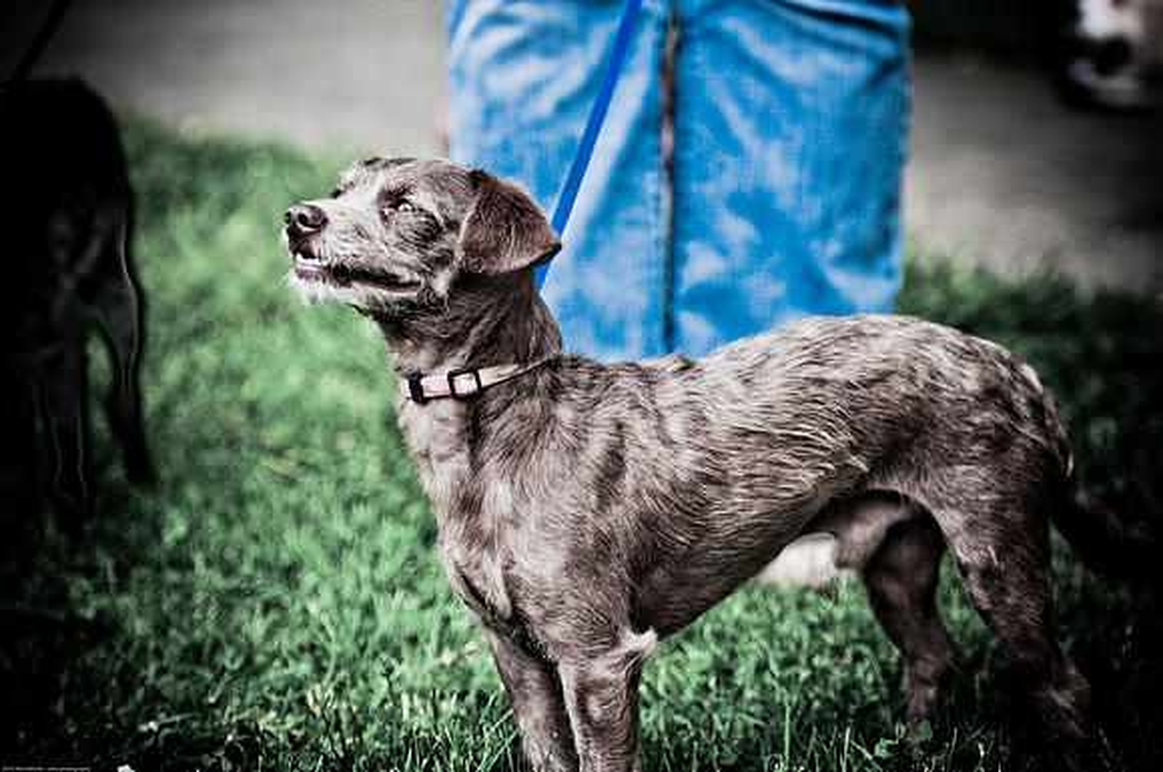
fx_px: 4452
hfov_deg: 14.9
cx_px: 582
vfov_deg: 9.9
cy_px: 386
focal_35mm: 138
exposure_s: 1/400
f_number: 2.8
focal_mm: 92
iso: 200
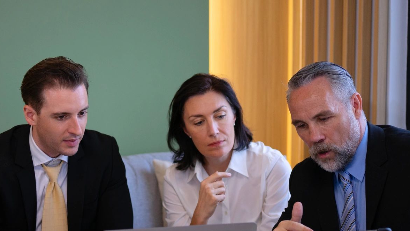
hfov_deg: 24.8
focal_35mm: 85
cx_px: 119
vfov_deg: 14.2
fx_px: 924
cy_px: 135
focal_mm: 45
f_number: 1.8
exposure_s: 1/500
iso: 500
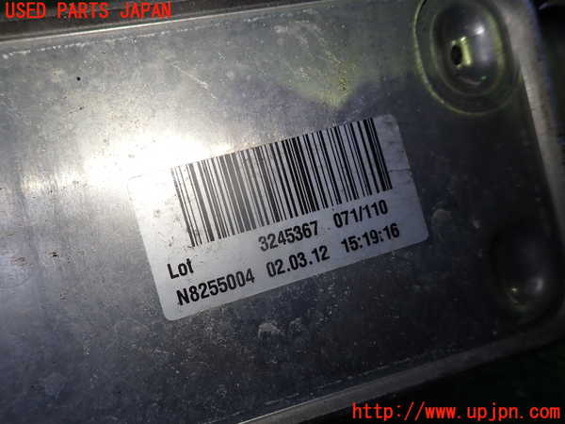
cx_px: 282
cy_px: 212
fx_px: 408
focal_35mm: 25
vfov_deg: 54.9
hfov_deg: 69.4
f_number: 2.8
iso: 100
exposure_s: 1/60
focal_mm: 4.5
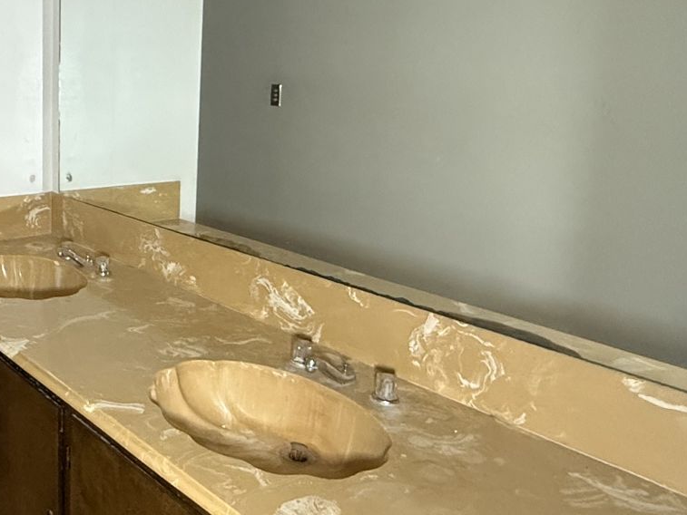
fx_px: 734
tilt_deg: -8.4
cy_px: 180
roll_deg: -1.2
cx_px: 87
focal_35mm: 37
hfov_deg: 46.0
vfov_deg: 38.3
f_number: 2.2
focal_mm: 2.22
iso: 800
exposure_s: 1/60
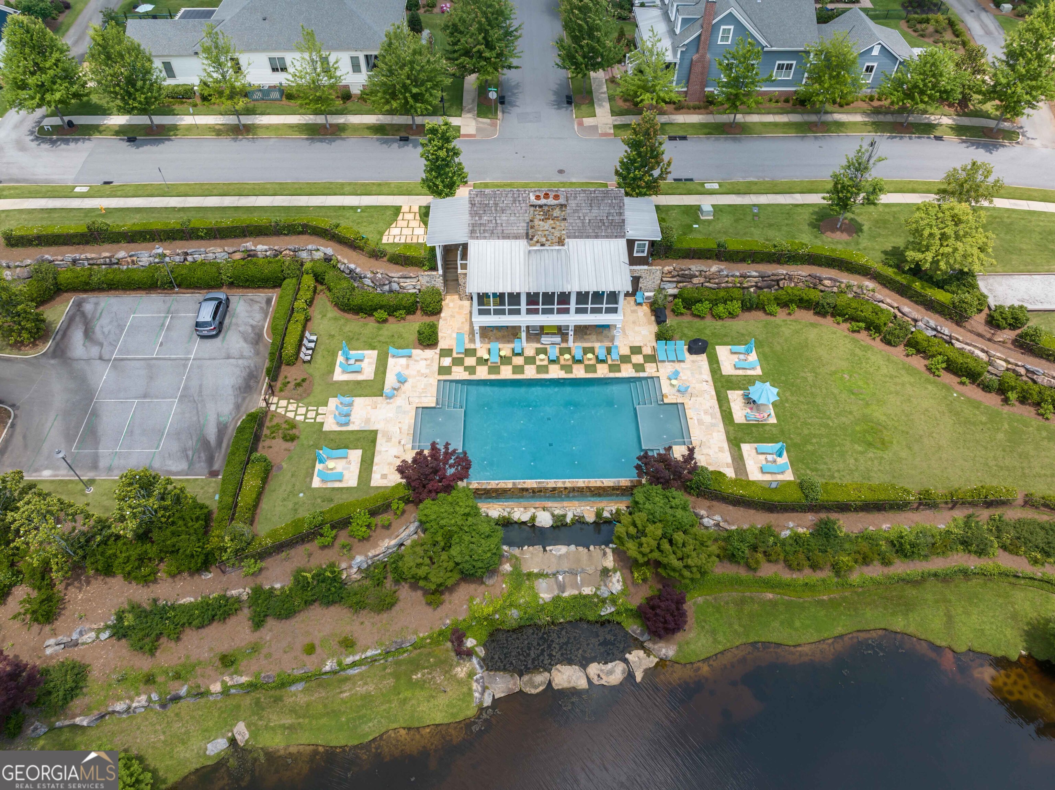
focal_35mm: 24
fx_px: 731
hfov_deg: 71.6
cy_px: 395
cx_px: 528
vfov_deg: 56.8
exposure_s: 1/25
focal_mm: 12.29
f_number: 6.3
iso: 100
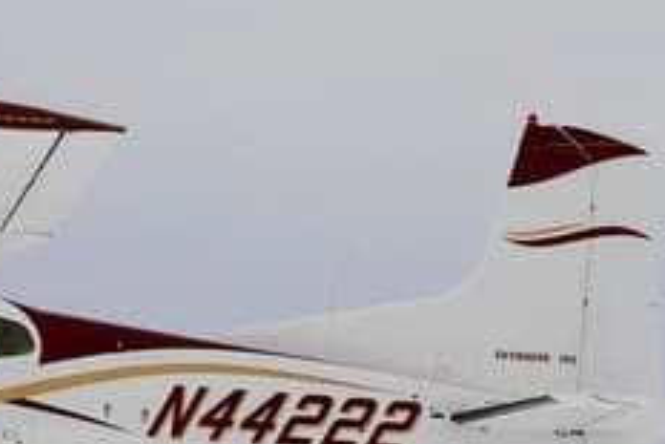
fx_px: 8927
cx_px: -43
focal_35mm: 483
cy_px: 464
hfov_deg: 4.3
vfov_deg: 2.8
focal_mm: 175
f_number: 7.1
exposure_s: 1/800
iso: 640
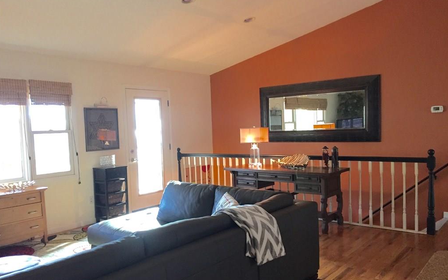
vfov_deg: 40.6
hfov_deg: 61.2
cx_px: 224
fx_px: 379
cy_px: 150
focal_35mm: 31
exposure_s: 1/30
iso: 160
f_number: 2.2
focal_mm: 4.15
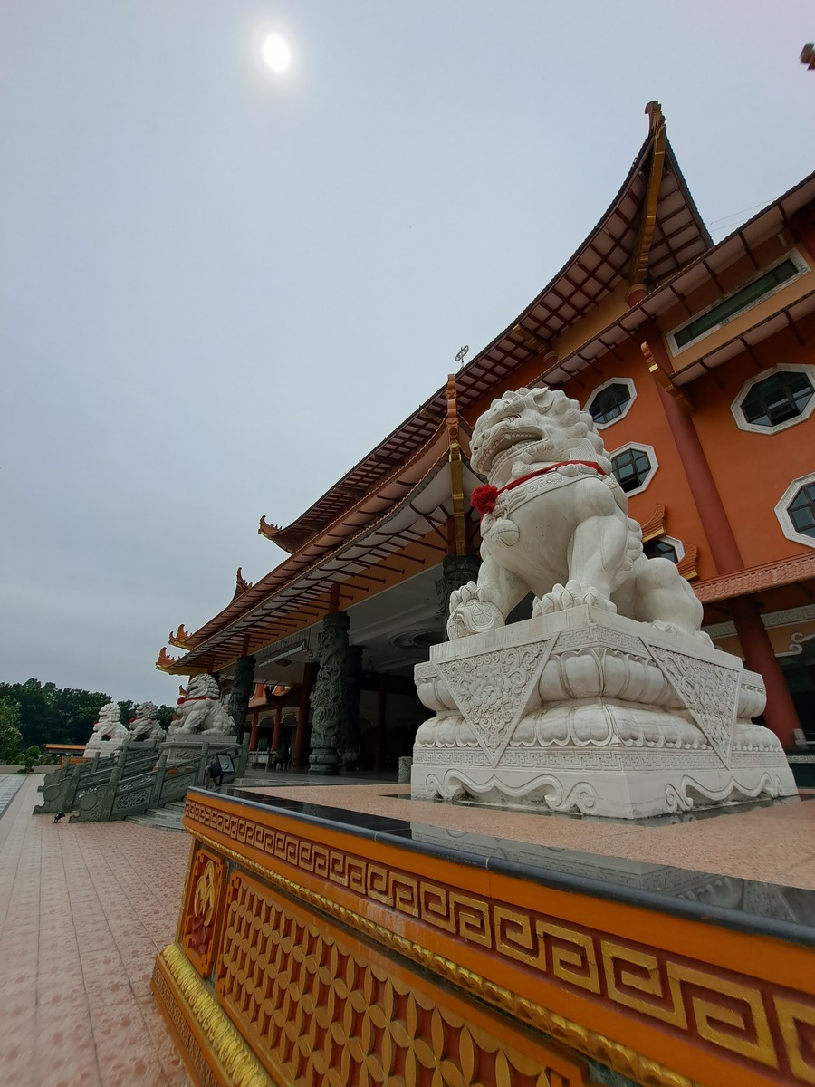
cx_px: 408
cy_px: 544
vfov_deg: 106.2
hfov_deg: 89.9
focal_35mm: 13
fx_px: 408
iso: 50
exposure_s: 1/1869
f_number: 2.2
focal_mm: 1.74
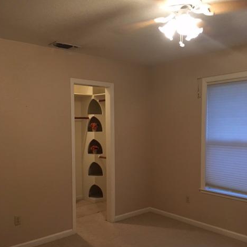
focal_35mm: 35
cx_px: 123
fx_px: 283
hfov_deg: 47.2
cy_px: 143
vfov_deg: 47.0
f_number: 2.2
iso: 160
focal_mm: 4.15
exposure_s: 1/30
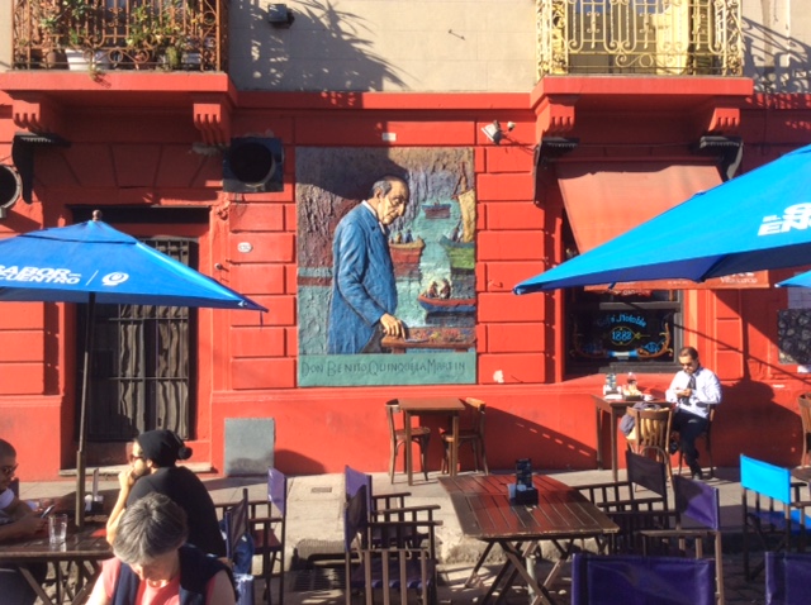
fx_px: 749
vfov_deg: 44.1
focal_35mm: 32
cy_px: 302
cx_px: 406
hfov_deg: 56.9
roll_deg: +1.5
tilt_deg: -1.0
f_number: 2.4
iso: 32
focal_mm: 3.3
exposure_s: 1/529
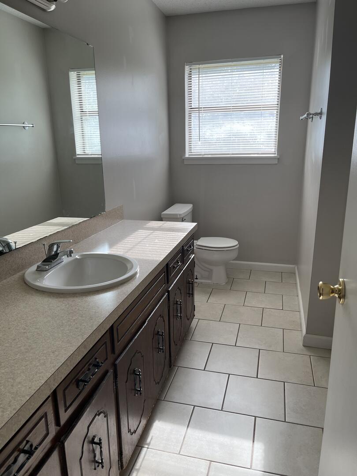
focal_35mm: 25
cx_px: 178
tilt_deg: -15.8
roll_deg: +1.3
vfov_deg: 69.4
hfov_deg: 54.9
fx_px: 344
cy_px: 238
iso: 32
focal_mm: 5.1
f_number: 1.6
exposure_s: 1/253
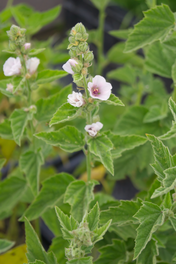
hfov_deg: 16.6
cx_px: 88
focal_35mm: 82
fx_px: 605
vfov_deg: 24.6
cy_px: 132
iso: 800
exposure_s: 1/500
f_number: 5.6
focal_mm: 55
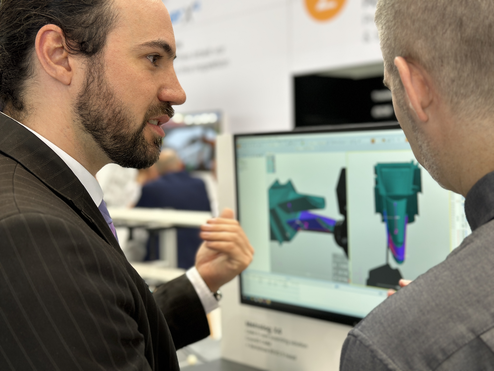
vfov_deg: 30.3
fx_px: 685
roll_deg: +1.8
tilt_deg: -3.2
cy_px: 186
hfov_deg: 39.7
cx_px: 247
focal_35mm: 48
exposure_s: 1/50
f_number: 1.78
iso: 80
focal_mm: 6.86
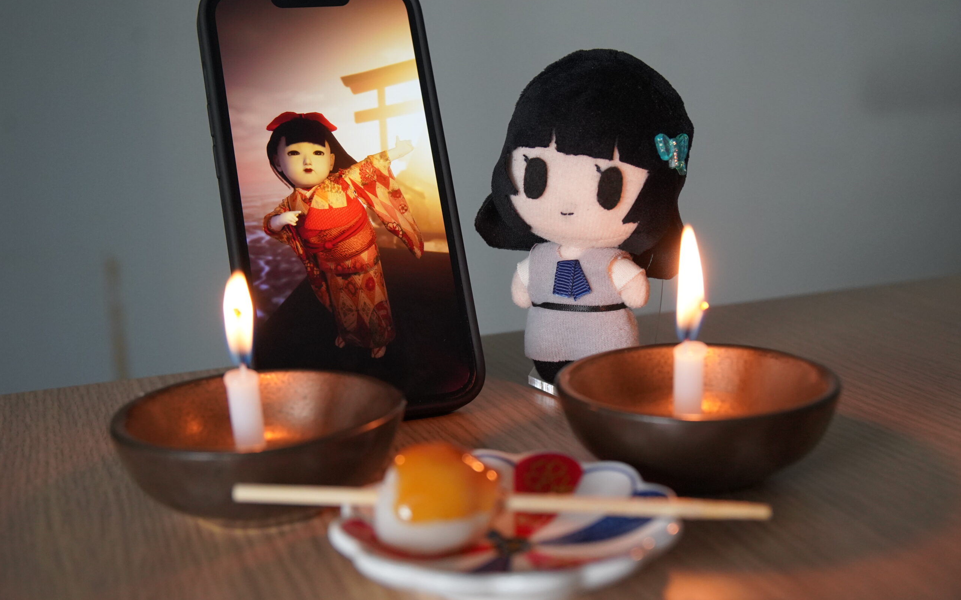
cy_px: 283
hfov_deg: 42.6
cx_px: 480
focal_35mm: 47
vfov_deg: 27.4
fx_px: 1231
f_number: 4
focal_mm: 31
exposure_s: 1/160
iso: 2000
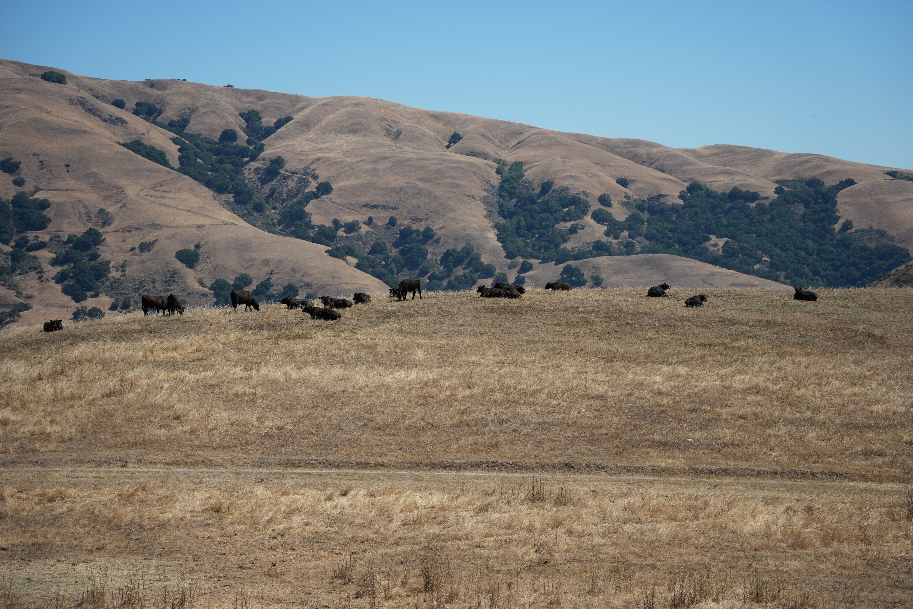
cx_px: 456
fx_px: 2308
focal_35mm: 91
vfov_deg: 15.0
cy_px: 304
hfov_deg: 22.4
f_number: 5.6
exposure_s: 1/3200
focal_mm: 91
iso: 500
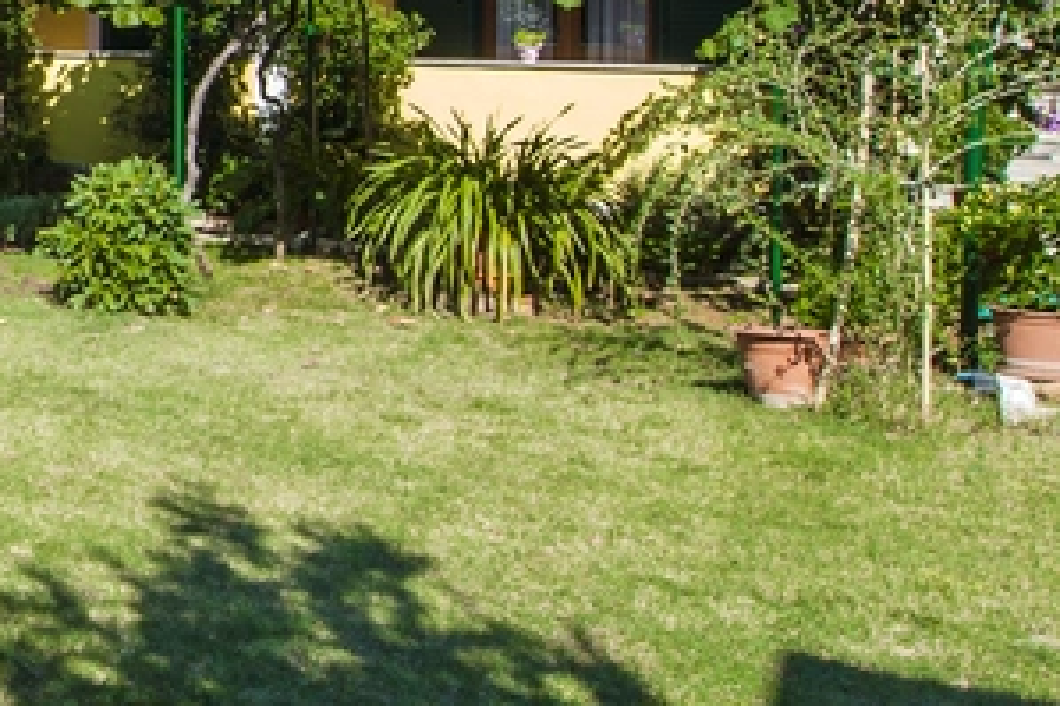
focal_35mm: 48
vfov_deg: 26.9
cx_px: -468
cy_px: 41
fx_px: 1412
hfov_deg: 28.9
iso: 200
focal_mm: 14
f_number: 8
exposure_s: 1/160
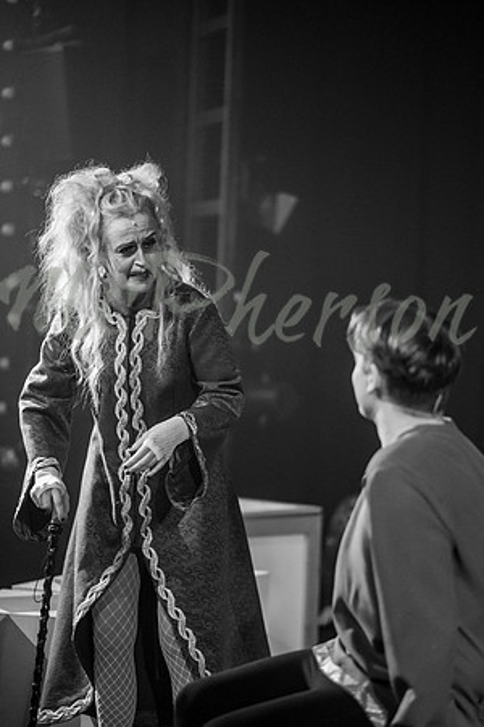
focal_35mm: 84
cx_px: 242
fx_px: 1694
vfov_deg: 24.2
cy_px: 364
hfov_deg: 16.3
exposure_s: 1/250
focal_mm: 56
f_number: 1.2
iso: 2500
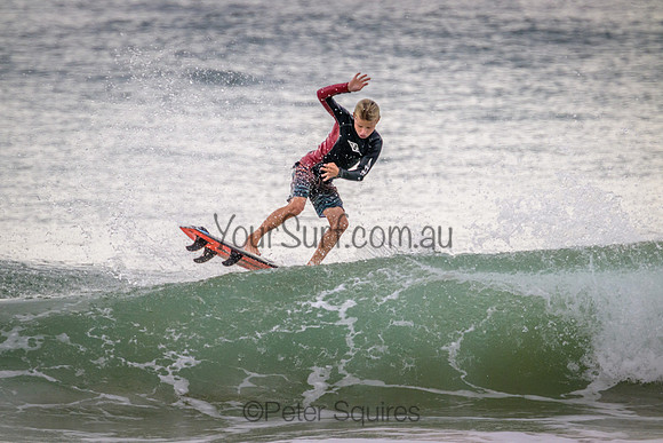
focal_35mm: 800
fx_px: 14736
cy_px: 222
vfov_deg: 1.7
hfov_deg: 2.6
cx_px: 332
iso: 1400
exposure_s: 1/2000
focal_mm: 800
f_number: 11
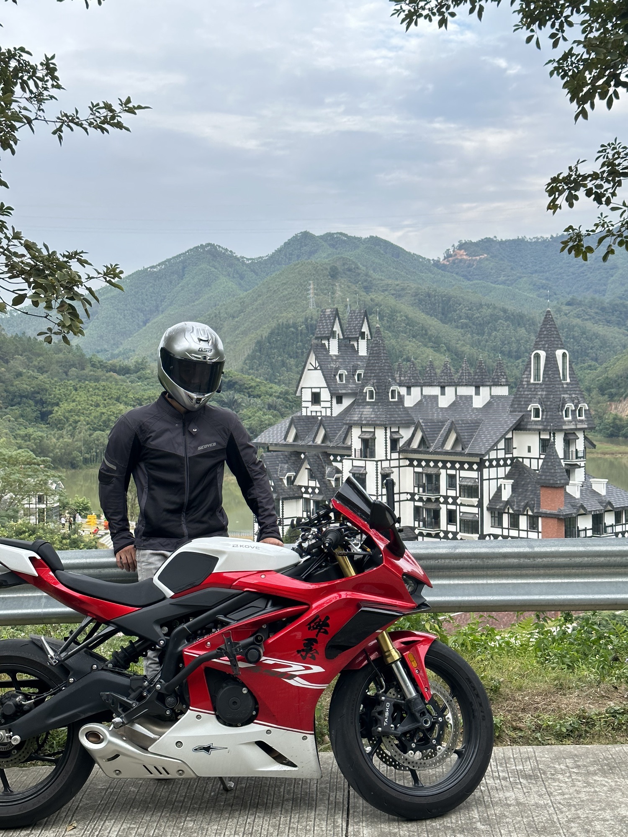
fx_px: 1161
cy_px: 418
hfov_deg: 30.3
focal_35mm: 48
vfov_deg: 39.7
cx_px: 314
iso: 64
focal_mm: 6.86
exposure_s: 1/584
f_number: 1.78
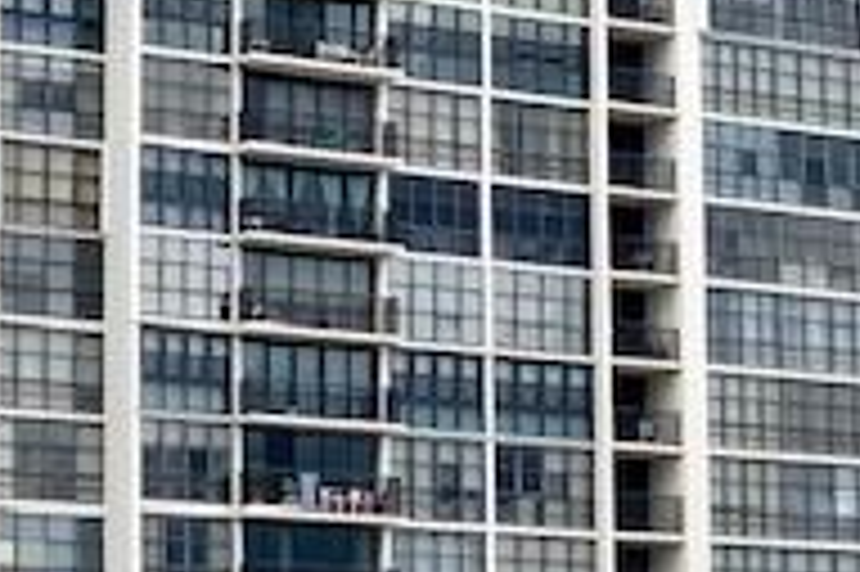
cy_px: 509
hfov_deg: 11.4
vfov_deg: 7.6
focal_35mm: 181
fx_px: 4320
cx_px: 581
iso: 16
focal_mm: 6
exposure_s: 1/695
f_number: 2.4
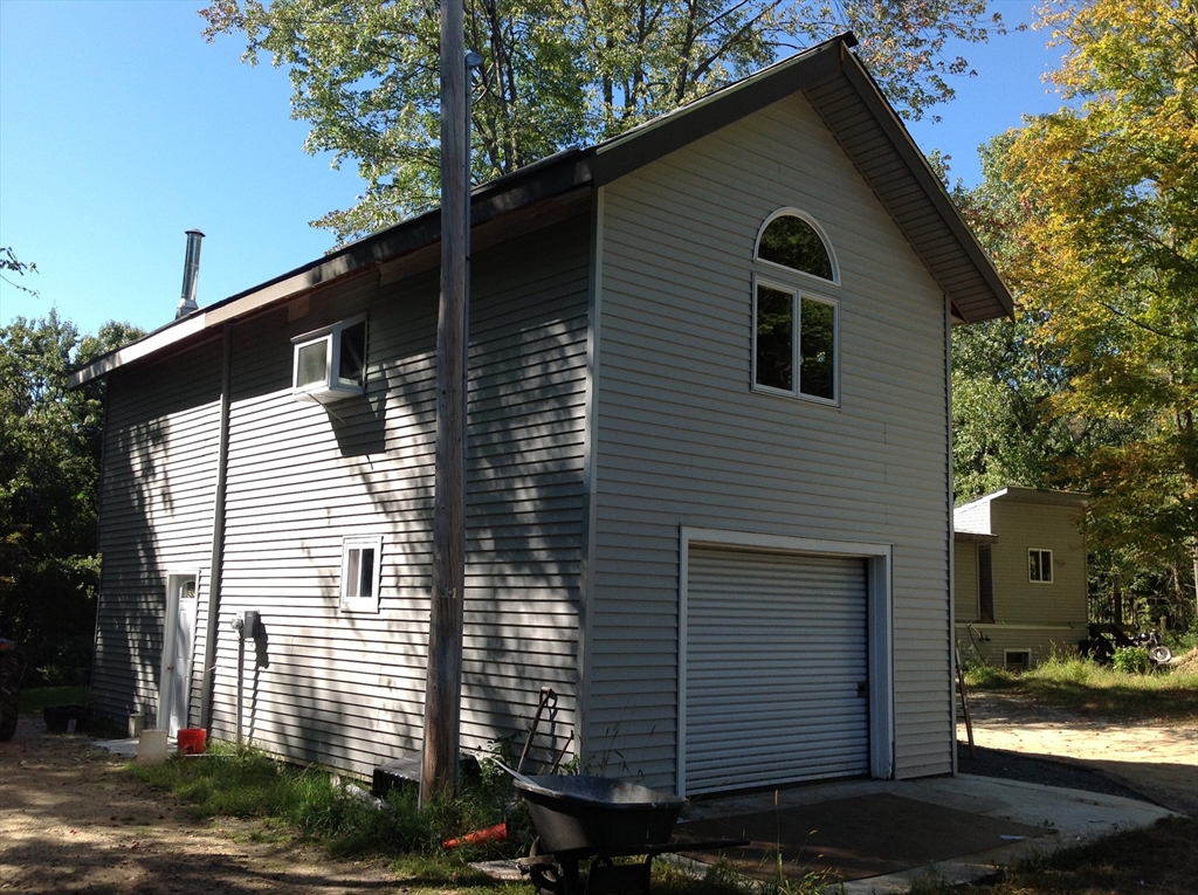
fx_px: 1210
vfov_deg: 40.6
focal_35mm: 35
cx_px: 599
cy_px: 448
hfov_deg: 52.7
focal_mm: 4.28
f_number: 2.4
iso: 50
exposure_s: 1/687
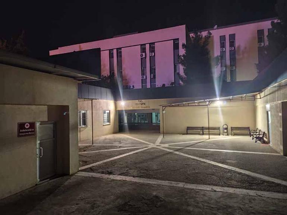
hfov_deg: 73.9
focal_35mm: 23
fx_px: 191
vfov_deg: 58.9
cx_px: 144
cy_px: 108
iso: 2500
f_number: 1.65
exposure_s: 1/14.3
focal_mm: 6.14
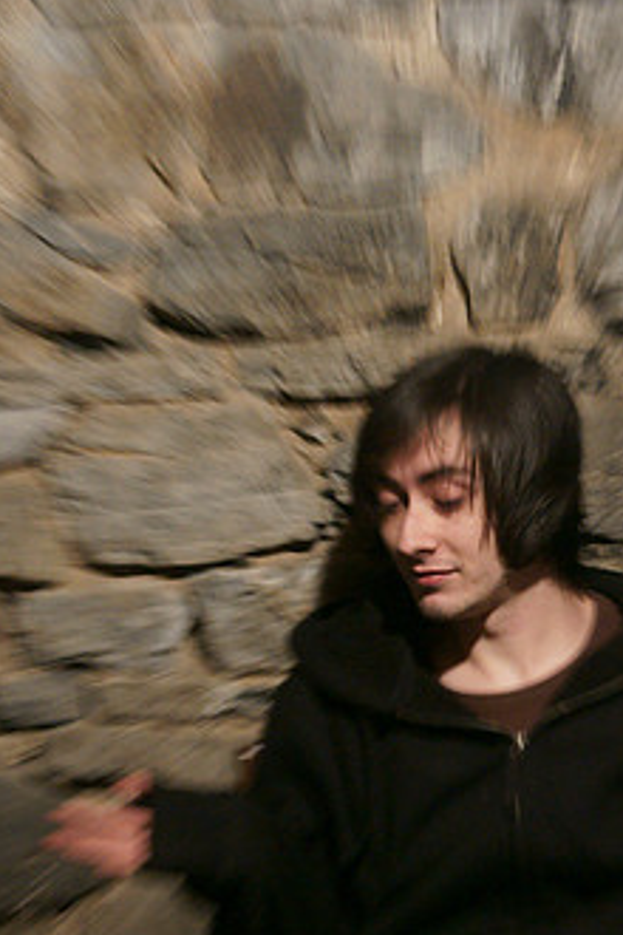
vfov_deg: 15.5
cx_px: 491
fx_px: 3426
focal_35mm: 132
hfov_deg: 10.4
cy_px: 521
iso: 1600
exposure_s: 1/25
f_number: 2.8
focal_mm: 50
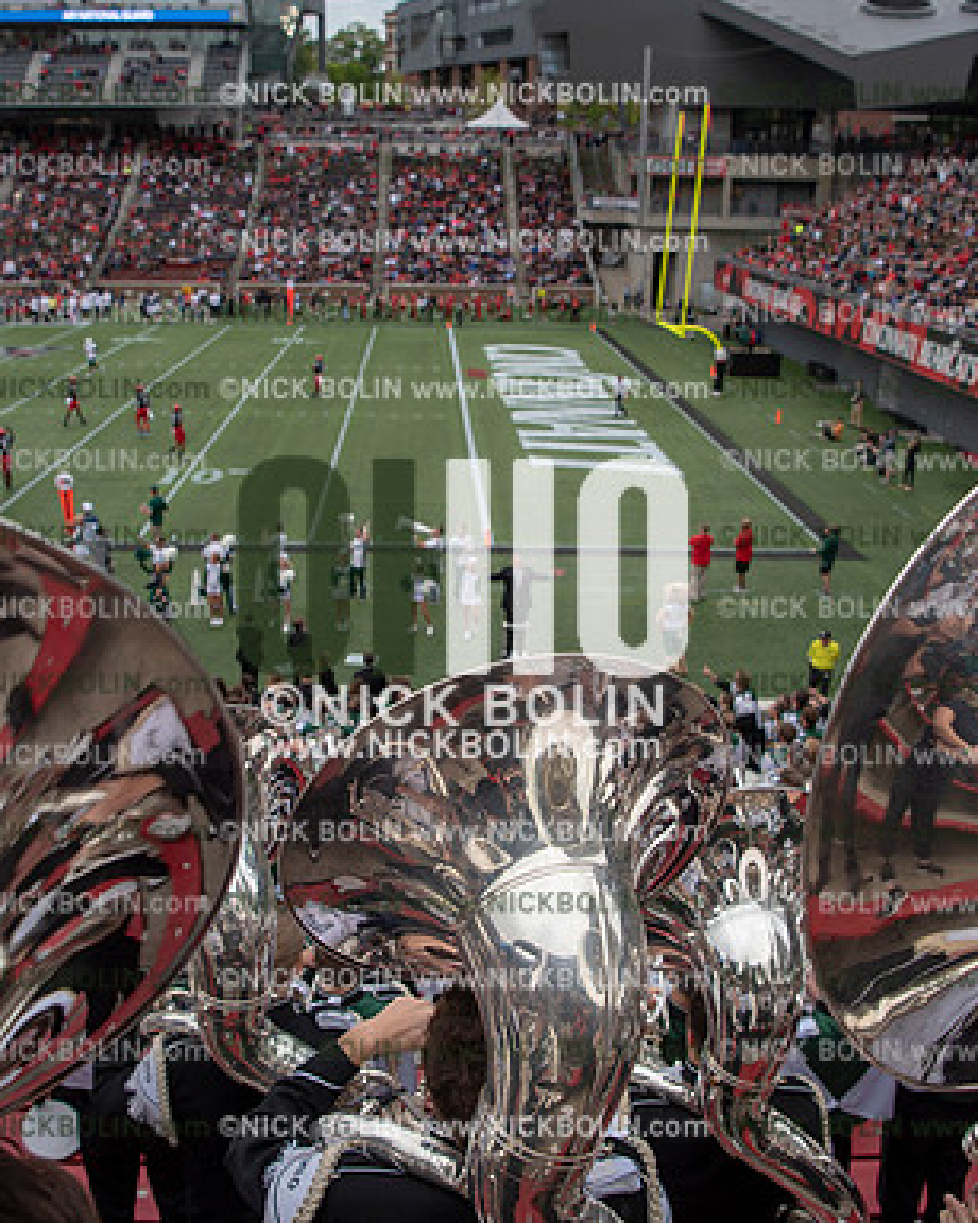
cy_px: 610
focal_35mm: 34
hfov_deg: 43.3
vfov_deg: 52.9
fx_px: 1231
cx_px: 462
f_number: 3.5
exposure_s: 1/1000
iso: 250
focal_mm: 24
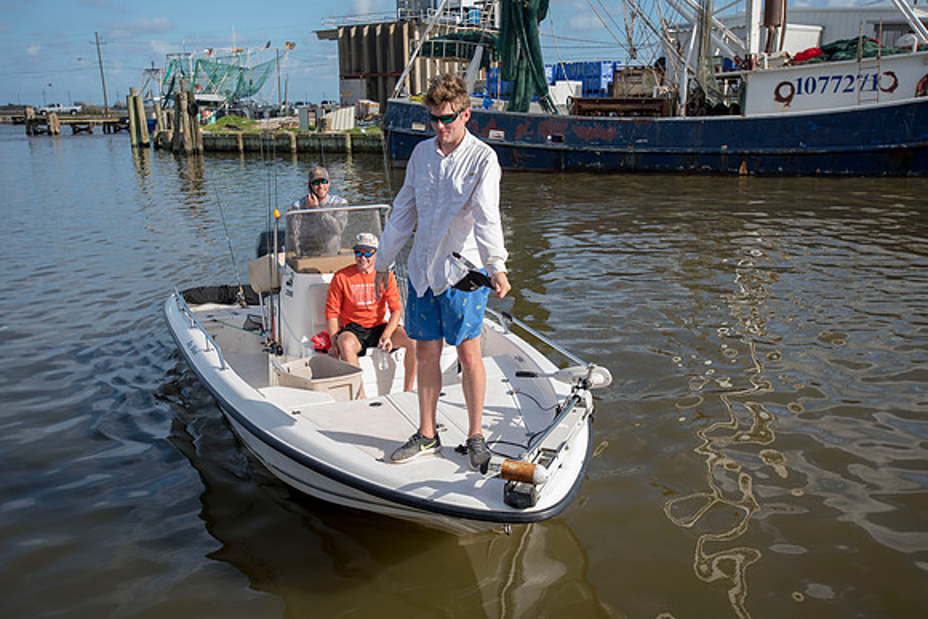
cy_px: 310
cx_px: 464
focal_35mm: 35
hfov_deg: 54.4
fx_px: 902
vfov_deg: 37.9
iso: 250
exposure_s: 1/1000
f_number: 4.5
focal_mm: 35
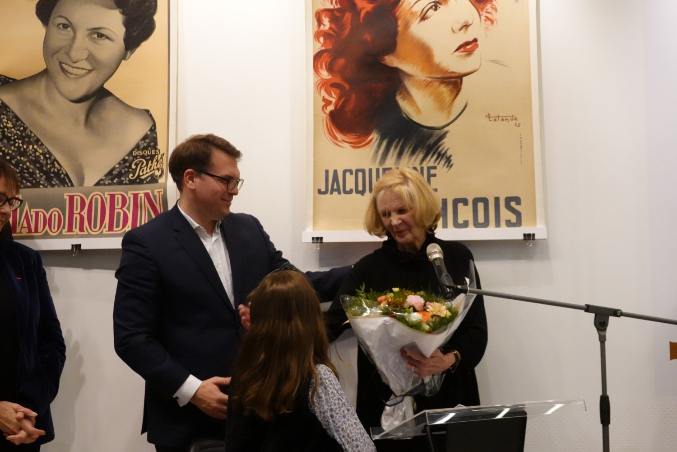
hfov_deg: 42.7
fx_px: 865
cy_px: 226
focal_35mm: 46
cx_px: 338
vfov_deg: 29.2
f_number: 4
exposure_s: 1/125
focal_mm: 16.86
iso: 3200
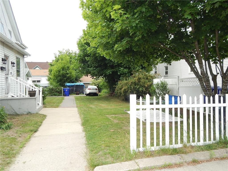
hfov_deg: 69.4
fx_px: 165
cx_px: 114
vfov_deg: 54.9
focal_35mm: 25
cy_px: 86
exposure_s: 1/400
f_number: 3.1
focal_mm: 4.5
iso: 180
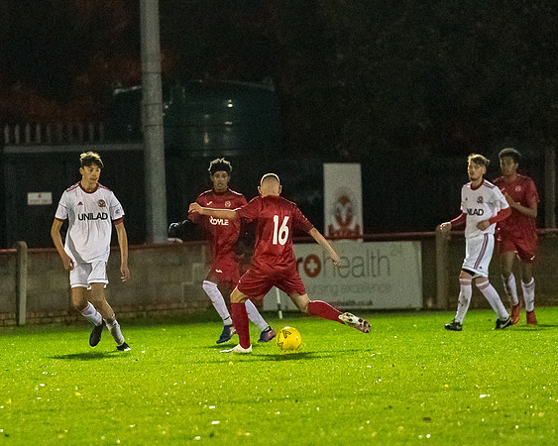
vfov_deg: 3.5
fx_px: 7221
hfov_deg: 4.4
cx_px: 224
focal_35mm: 437
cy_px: 223
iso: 6400
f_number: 2.8
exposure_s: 1/1000
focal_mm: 200
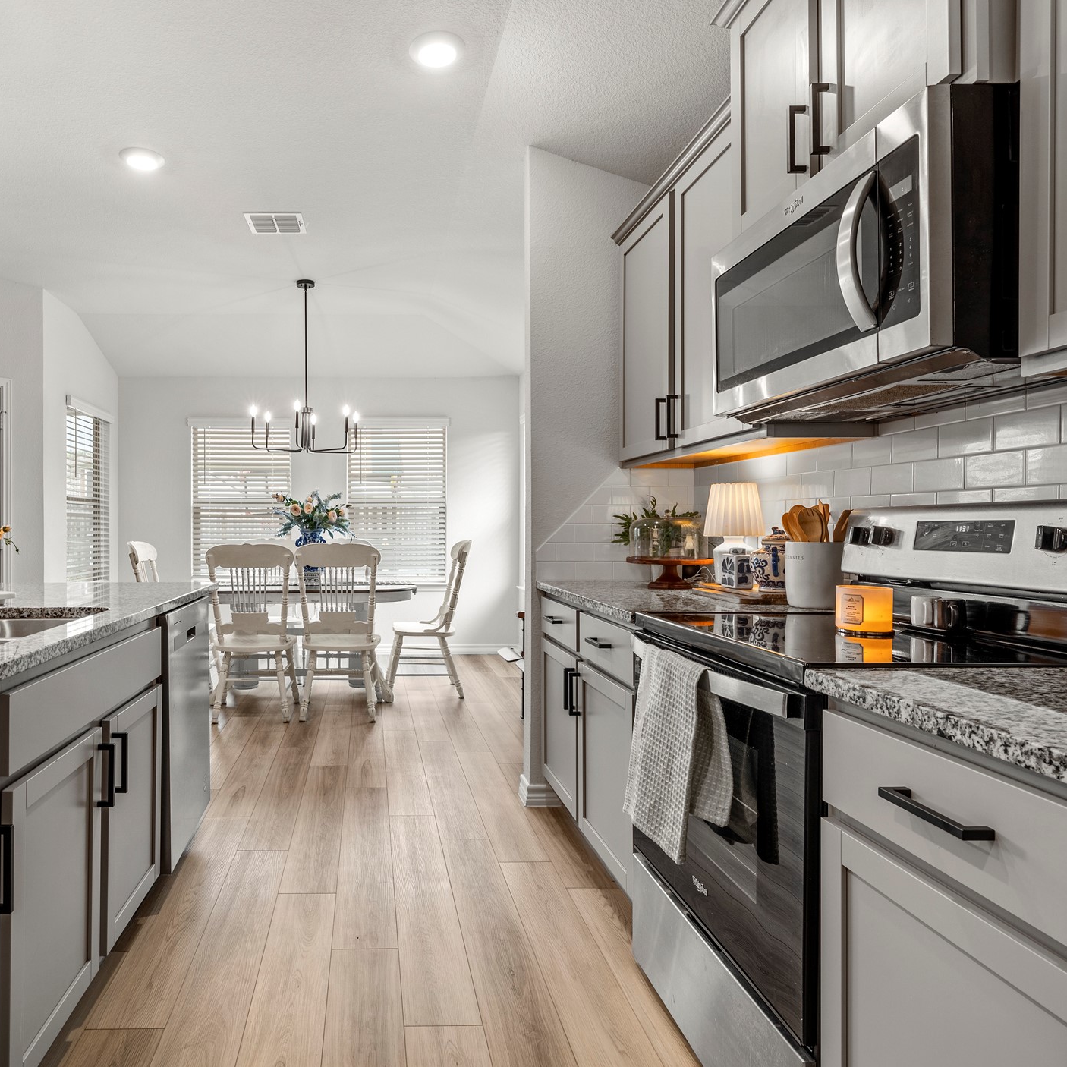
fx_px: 732
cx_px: 378
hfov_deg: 70.6
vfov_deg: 72.1
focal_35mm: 21
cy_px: 524
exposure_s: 1/1.25
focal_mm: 16
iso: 250
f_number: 9
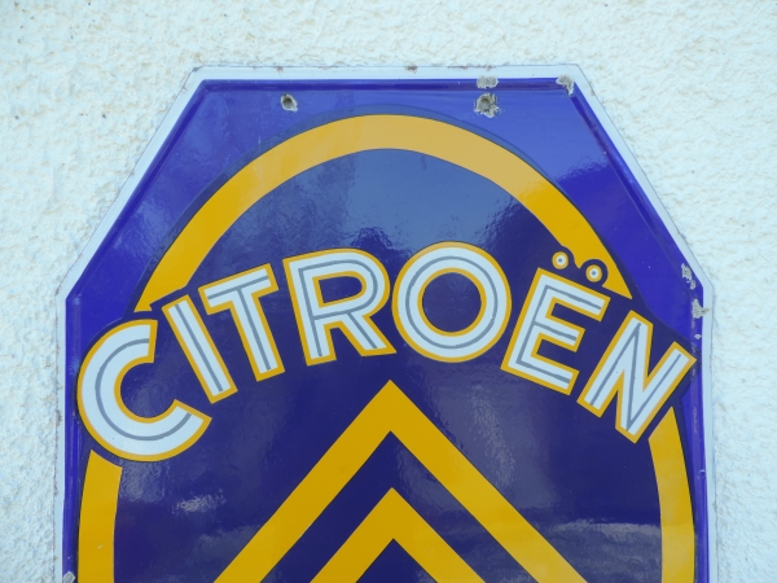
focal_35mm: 24
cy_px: 292
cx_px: 388
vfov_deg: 56.8
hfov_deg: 71.6
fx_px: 539
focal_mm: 4.3
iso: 80
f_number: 3
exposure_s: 1/160
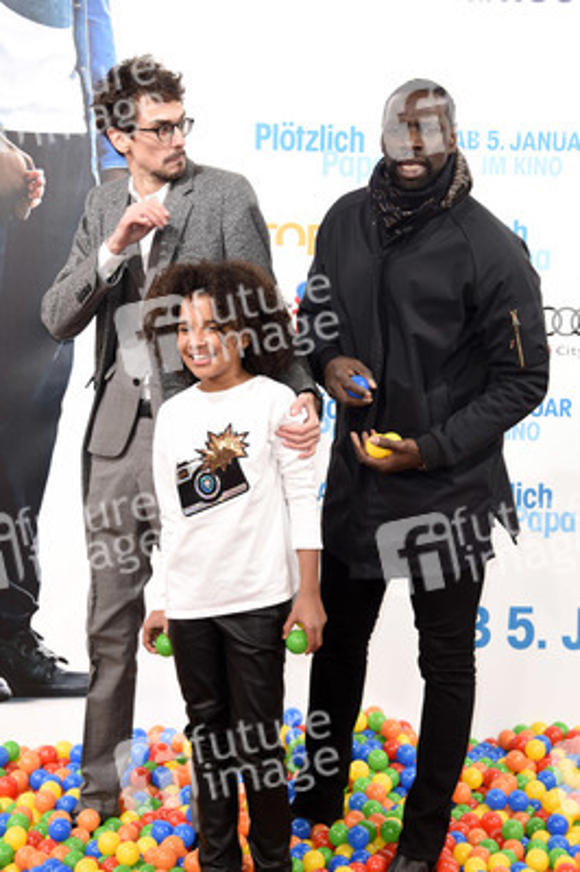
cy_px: 436
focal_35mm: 70
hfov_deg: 19.4
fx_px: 1694
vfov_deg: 28.9
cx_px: 290
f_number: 5.6
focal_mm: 70
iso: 500
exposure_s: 1/200
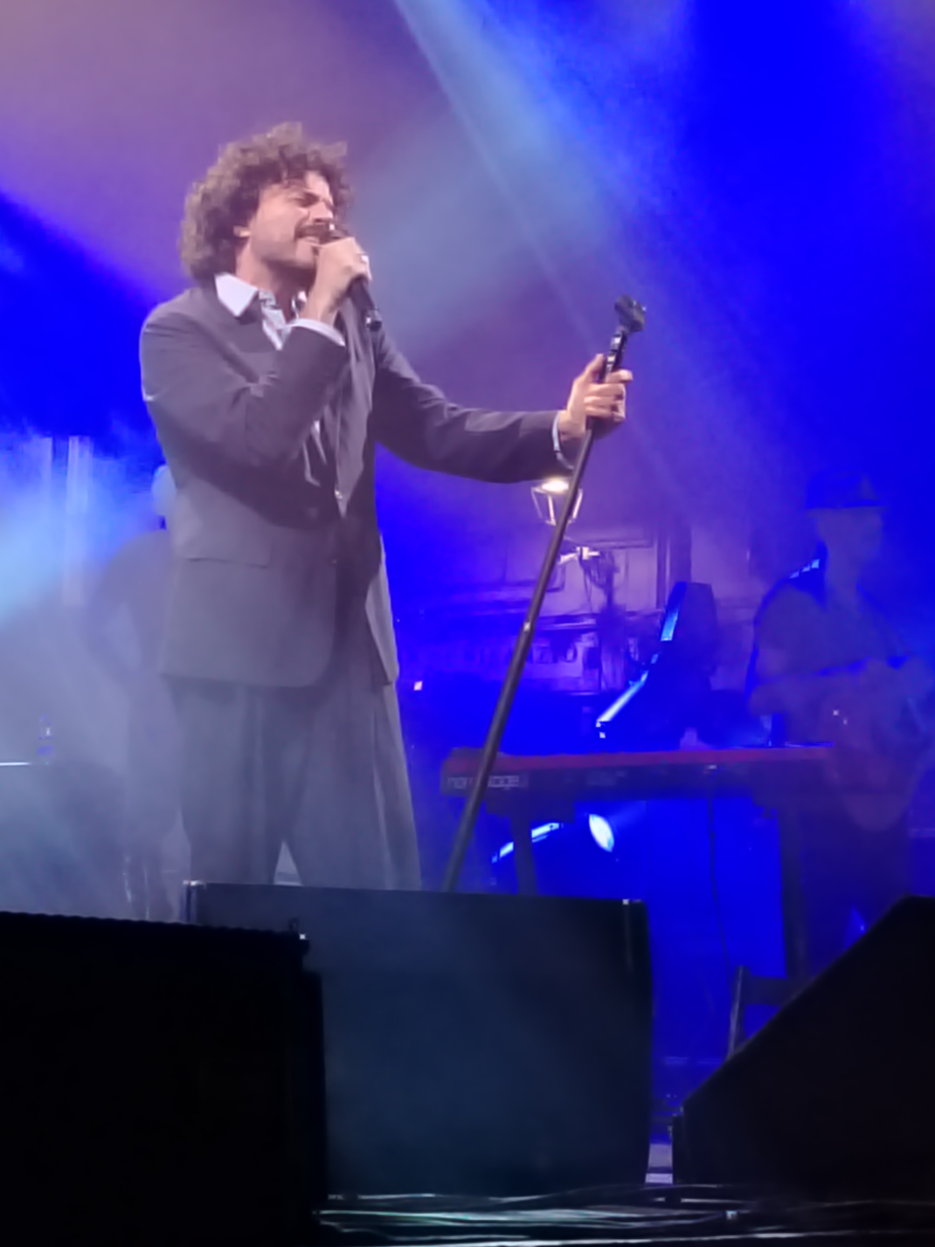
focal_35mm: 83
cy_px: 620
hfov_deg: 17.8
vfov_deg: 23.6
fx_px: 2989
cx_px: 356
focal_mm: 5.25
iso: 1991
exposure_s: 1/100
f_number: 1.75
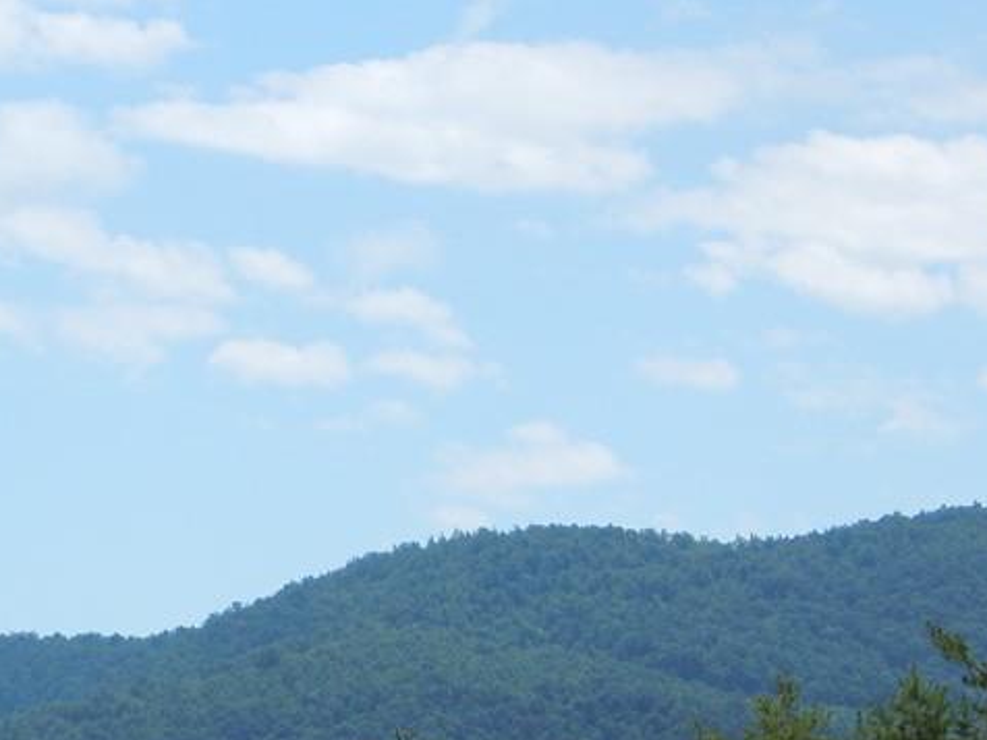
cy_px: 728
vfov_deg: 7.4
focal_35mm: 200
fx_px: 5703
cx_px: 114
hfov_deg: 9.8
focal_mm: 16.6
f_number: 4.4
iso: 125
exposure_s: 1/800
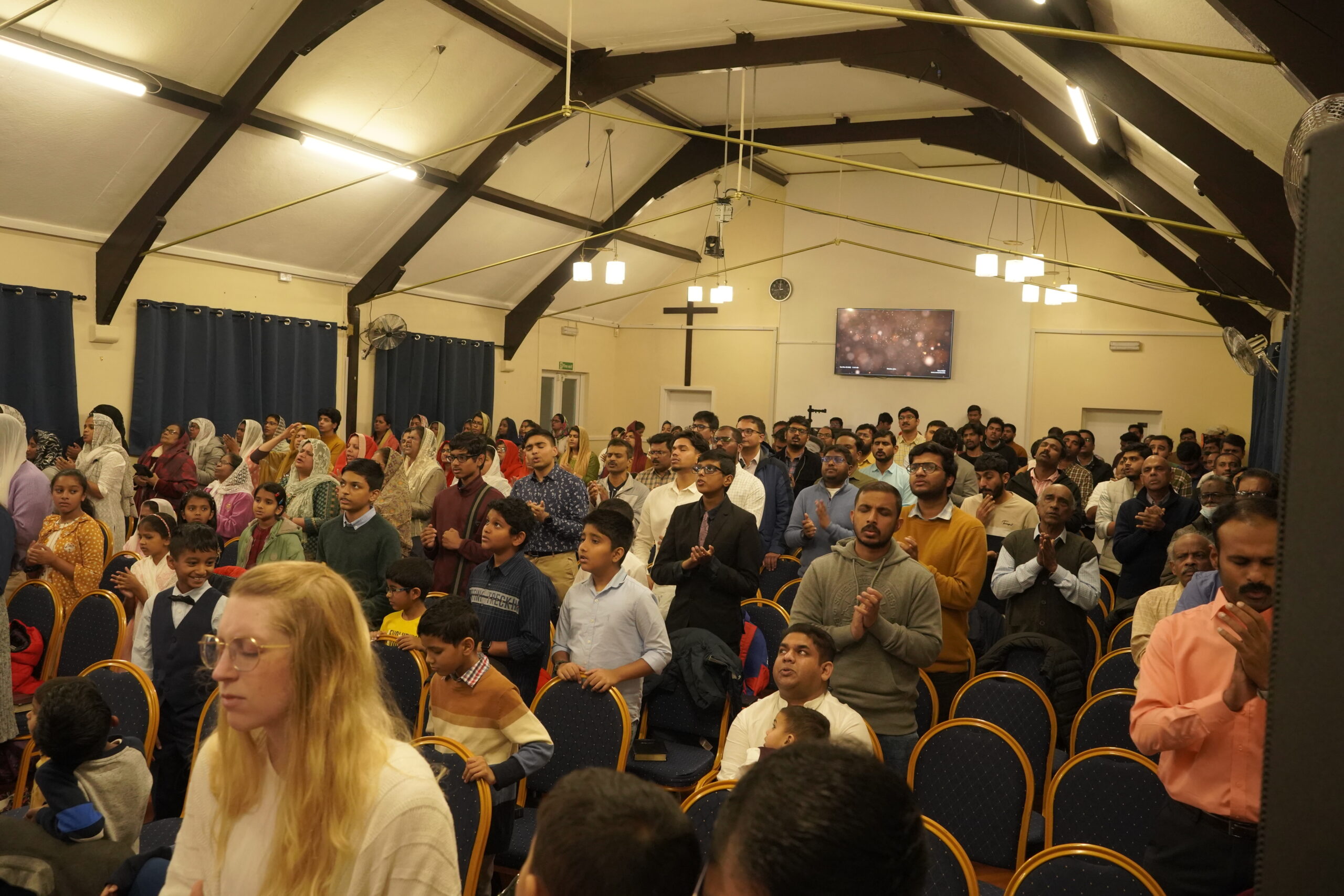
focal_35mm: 29
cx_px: 672
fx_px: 1083
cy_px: 448
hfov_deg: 63.7
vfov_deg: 45.0
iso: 5000
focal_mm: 29
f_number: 6.3
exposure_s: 1/125
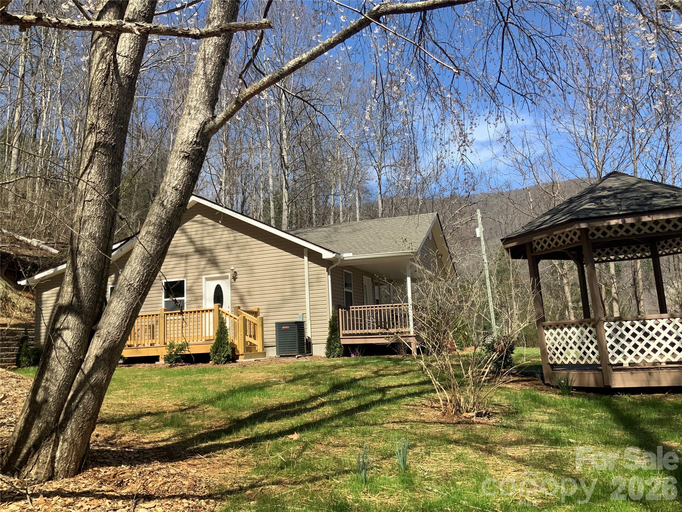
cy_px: 256
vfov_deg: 48.2
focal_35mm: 29
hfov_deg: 61.7
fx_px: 571
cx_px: 341
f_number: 1.8
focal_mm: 3
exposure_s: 1/1377
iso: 16
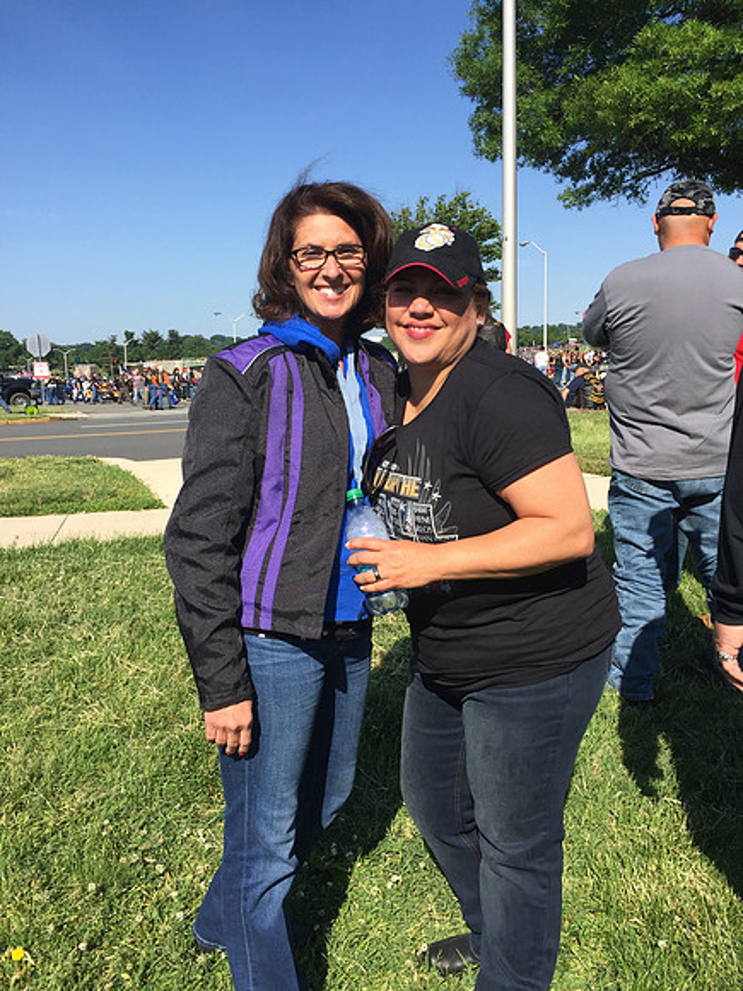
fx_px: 830
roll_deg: +4.6
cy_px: 496
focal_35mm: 29
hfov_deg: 48.2
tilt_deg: -7.1
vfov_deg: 61.7
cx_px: 372
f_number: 2.2
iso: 32
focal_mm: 4.15
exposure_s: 1/1522
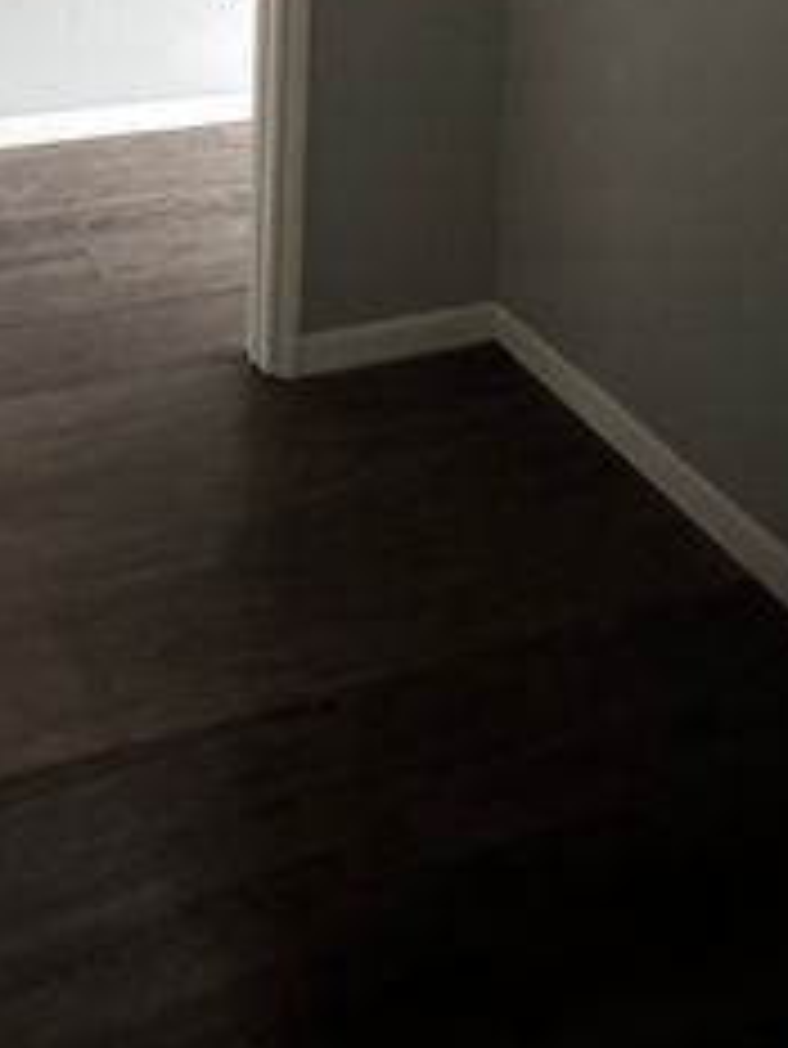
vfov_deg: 34.4
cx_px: 104
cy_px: -290
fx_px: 1213
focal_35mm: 40
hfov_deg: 34.3
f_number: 2.2
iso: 1000
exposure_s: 1/40
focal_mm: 2.22
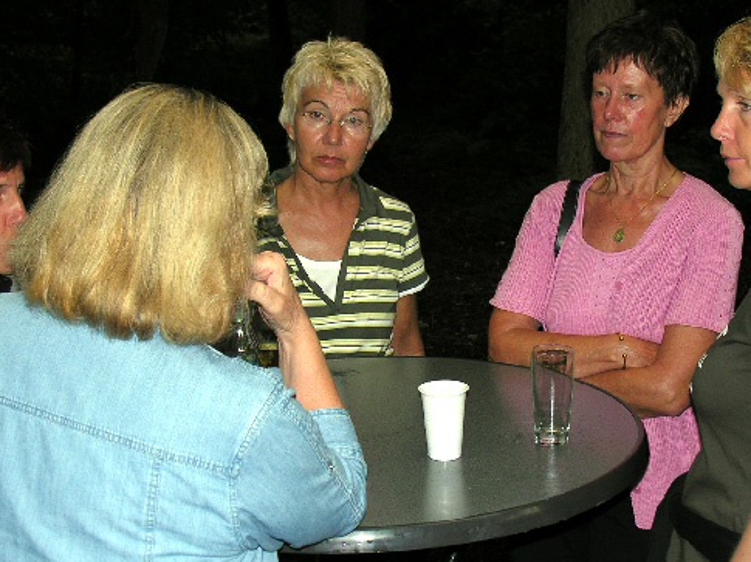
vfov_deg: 20.7
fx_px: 1539
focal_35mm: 71
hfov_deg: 27.4
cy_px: 288
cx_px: 386
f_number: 2.9
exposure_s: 1/60.1
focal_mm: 11
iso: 50
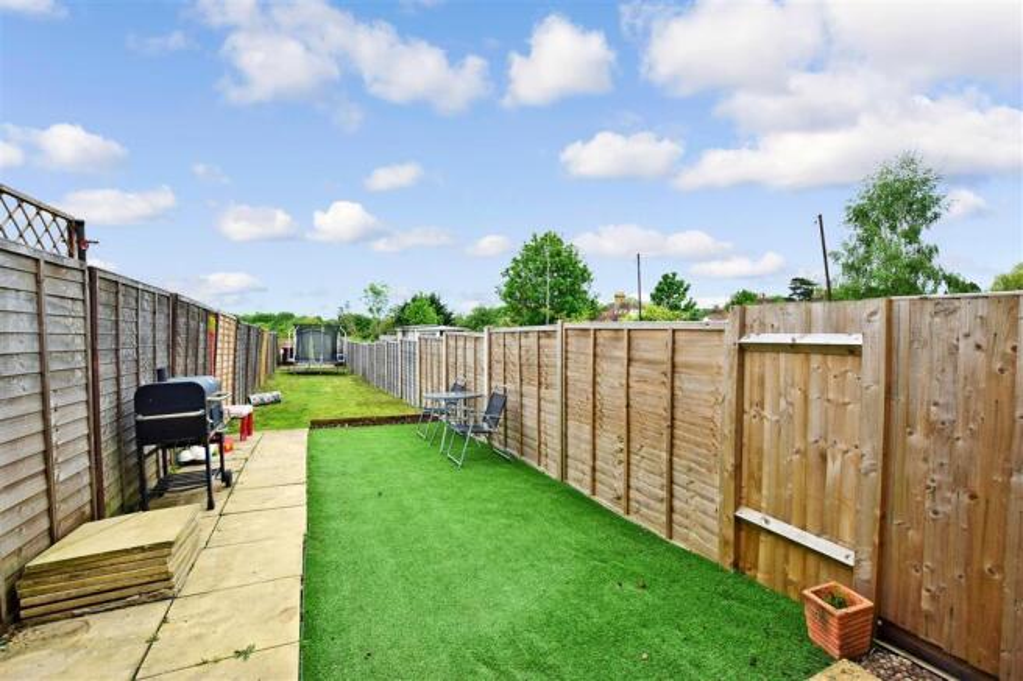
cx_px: 512
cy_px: 340
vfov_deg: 77.3
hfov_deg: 100.4
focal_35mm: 15
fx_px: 426
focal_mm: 10
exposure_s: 1/125
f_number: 13
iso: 400
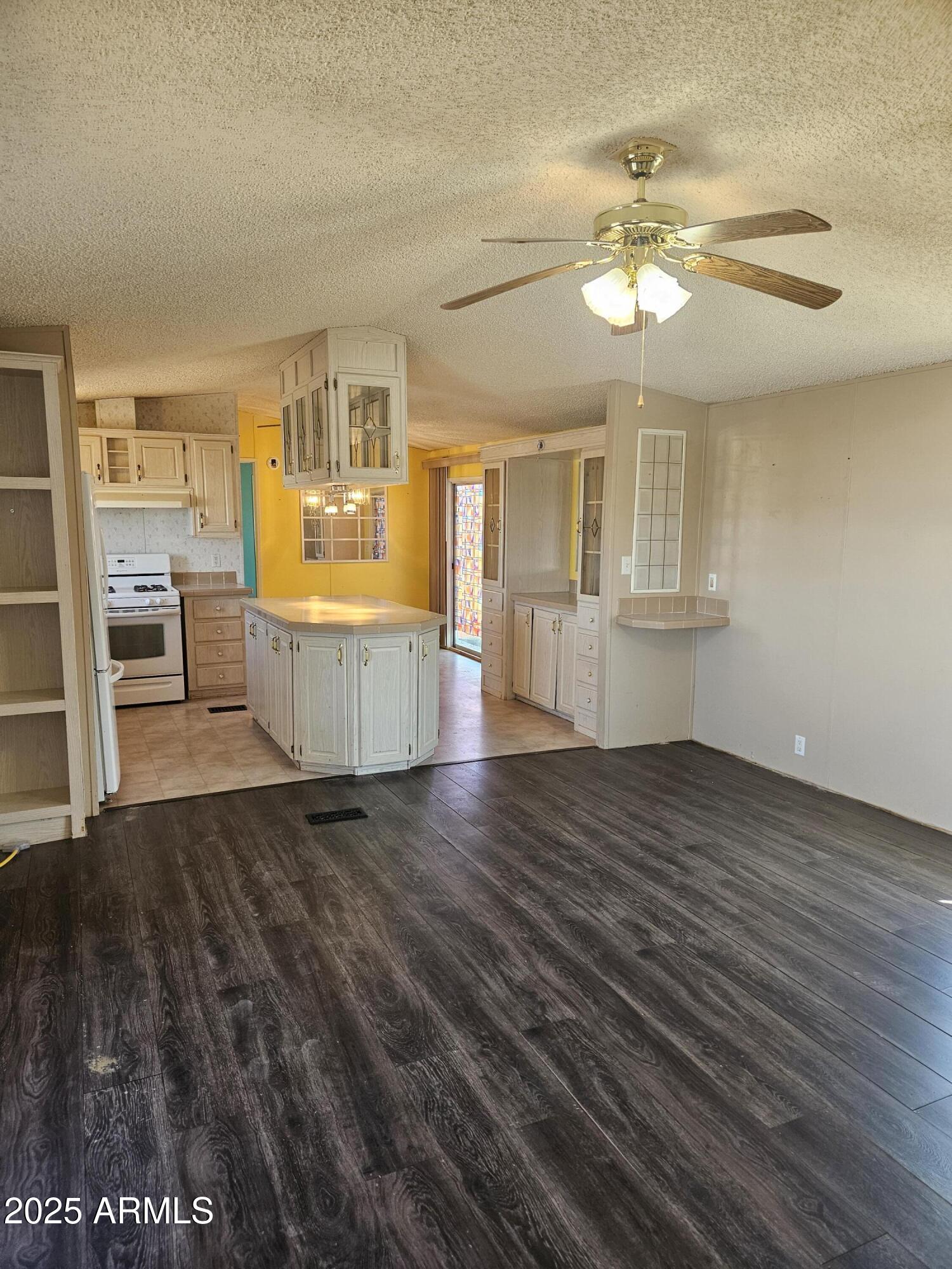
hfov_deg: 58.9
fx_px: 843
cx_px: 476
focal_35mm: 23
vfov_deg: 73.9
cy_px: 634
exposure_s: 1/120
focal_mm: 5.4
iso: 160
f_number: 1.8
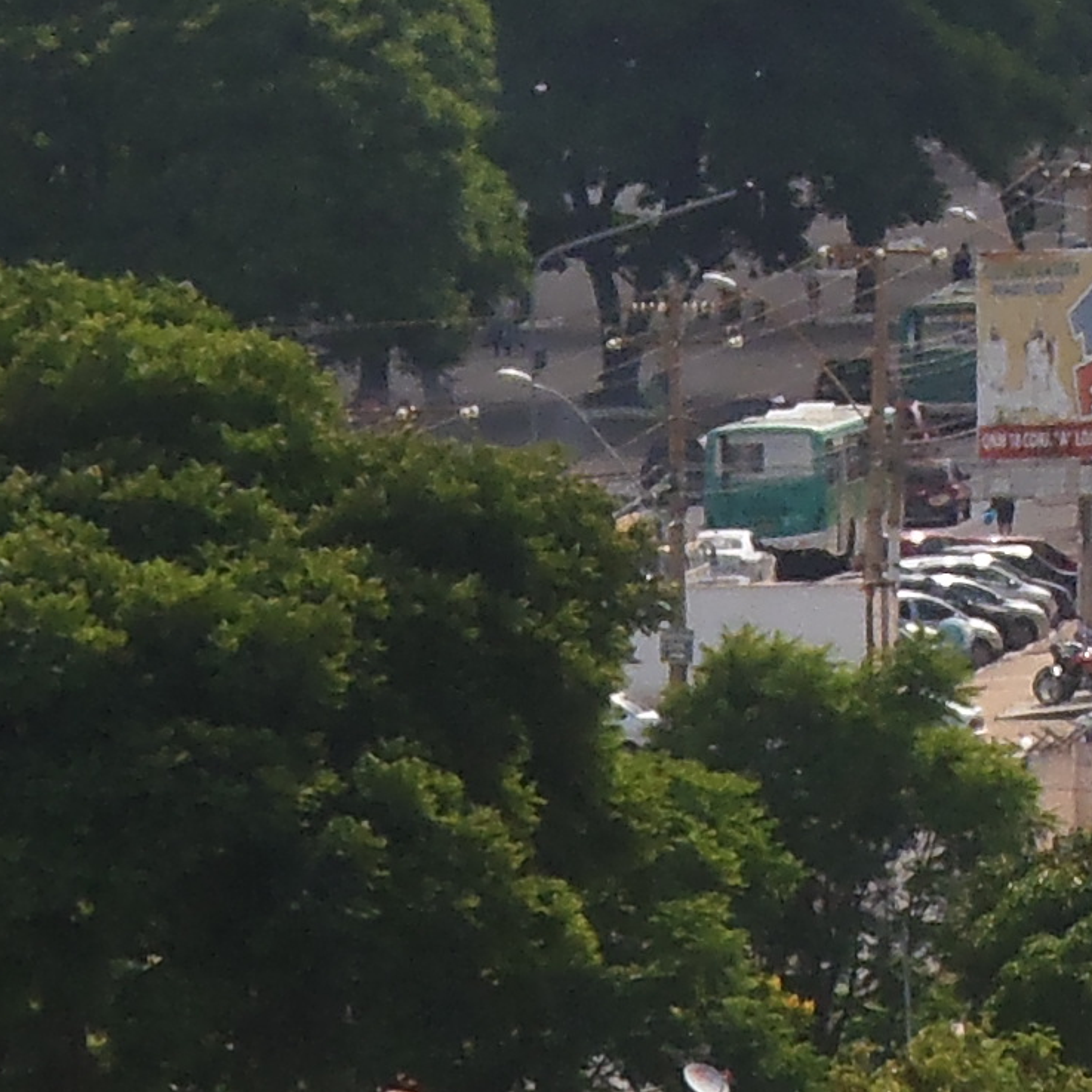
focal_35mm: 936
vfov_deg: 1.9
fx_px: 33406
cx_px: 978
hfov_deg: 1.9
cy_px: 10
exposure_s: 1/400
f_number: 5.7
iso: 80
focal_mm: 32.14
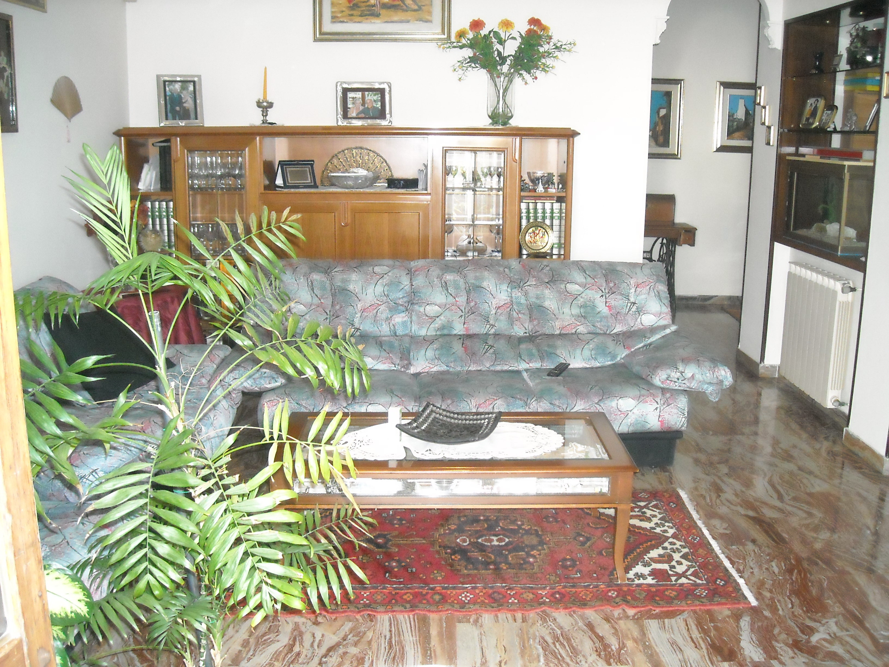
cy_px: 334
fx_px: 899
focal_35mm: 35
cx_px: 444
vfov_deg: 40.7
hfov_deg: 52.6
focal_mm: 5.7
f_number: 2.8
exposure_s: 1/60
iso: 672
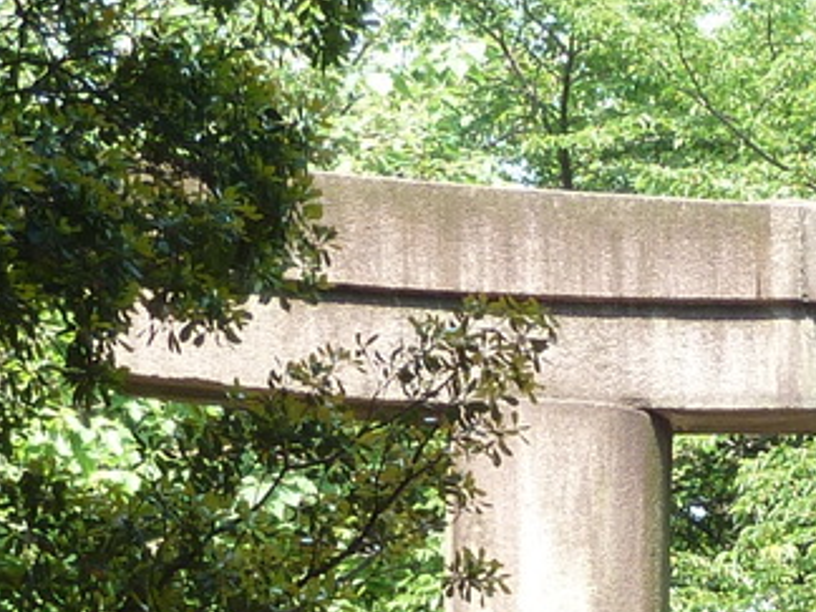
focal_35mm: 257
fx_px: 6058
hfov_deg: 7.6
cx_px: 1070
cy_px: 1335
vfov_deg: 5.6
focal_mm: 8.5
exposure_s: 1/80
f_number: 3.8
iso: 80
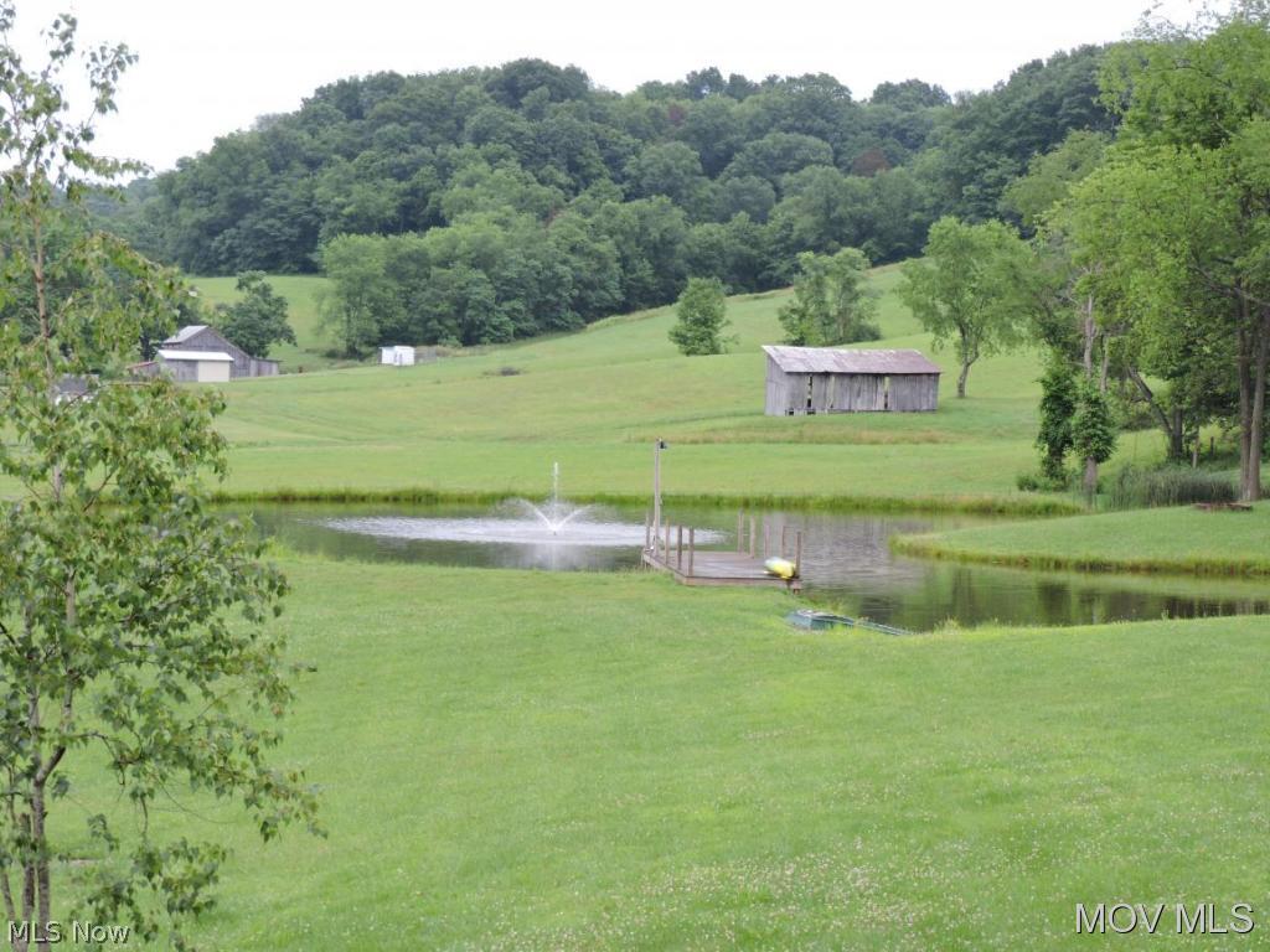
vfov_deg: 17.4
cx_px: 635
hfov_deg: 23.0
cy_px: 476
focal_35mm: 85
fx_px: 3119
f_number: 4
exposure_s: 1/125
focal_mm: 15.2
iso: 100
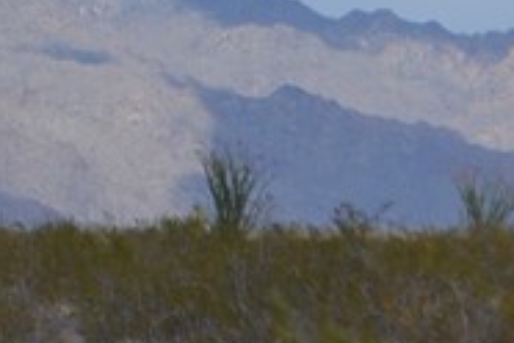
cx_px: -461
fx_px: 6866
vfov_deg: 2.9
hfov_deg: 4.2
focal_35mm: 481
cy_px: -163
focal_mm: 55
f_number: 8
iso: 400
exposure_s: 1/2000
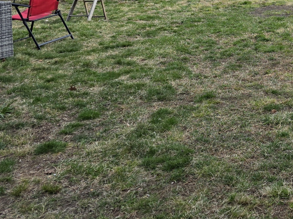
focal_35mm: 56
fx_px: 474
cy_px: -9
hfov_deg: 30.1
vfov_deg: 24.7
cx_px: 339
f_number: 1.7
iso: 80
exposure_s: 1/2145
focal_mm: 6.3
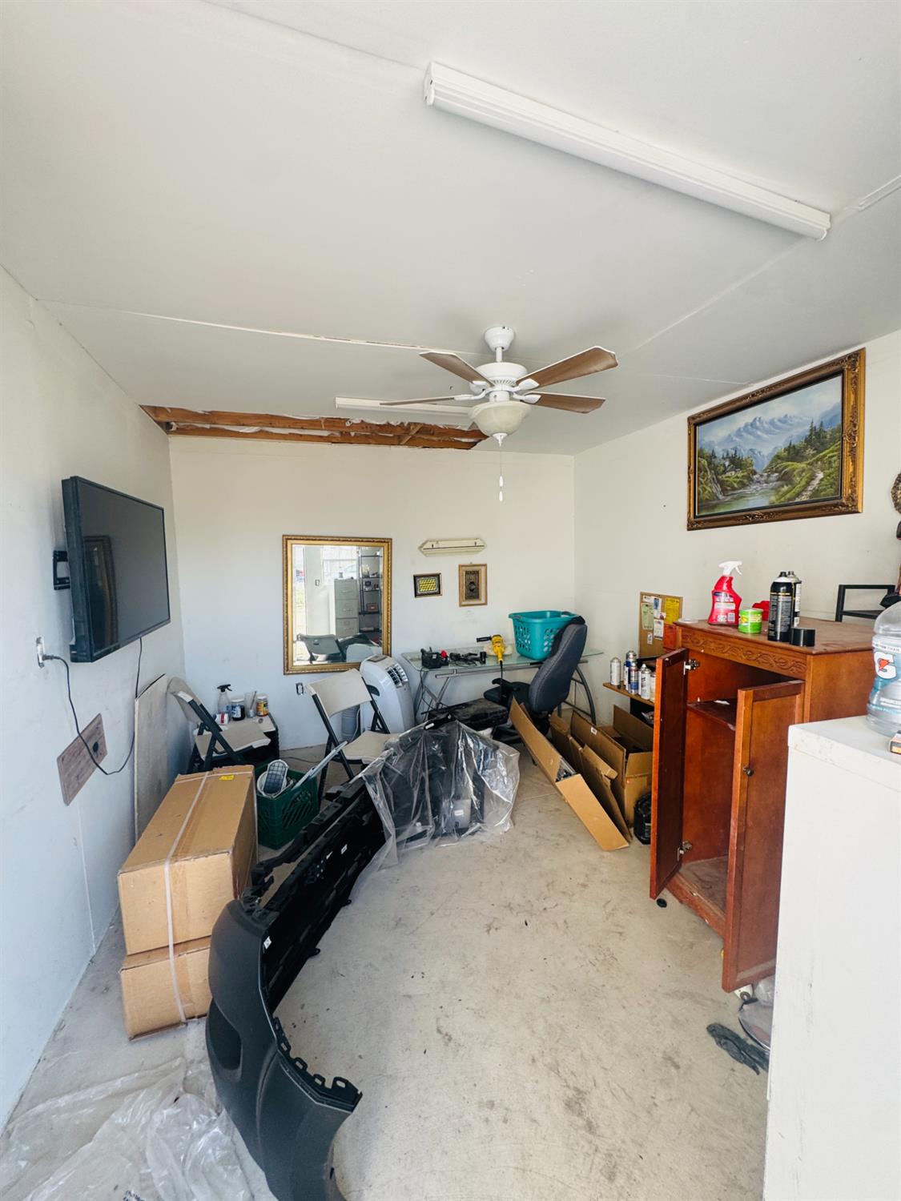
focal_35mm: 14
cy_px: 600
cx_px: 450
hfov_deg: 85.7
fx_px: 486
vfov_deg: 102.1
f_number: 2.2
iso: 64
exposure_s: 1/99
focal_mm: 2.22
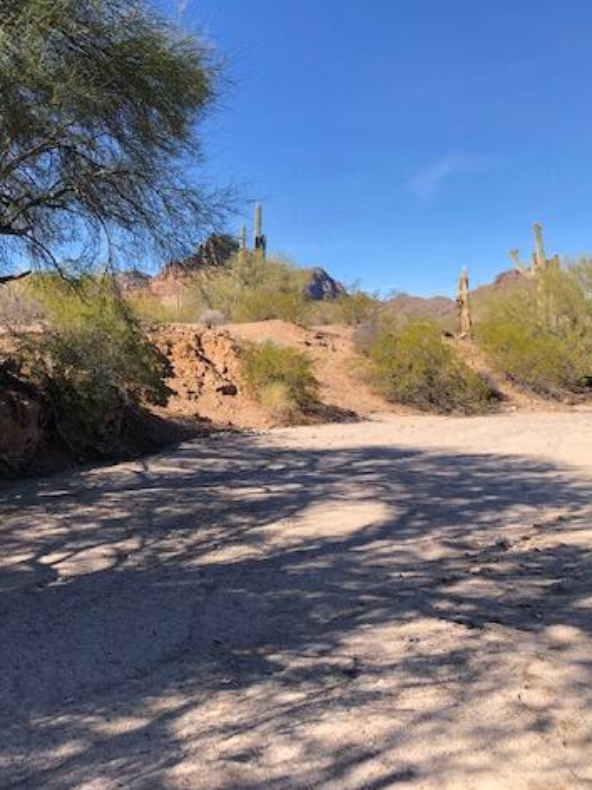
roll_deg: -1.1
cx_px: 130
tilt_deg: -1.7
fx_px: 866
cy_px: 397
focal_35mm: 38
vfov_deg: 49.0
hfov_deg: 36.6
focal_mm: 4
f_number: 1.8
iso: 20
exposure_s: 1/960
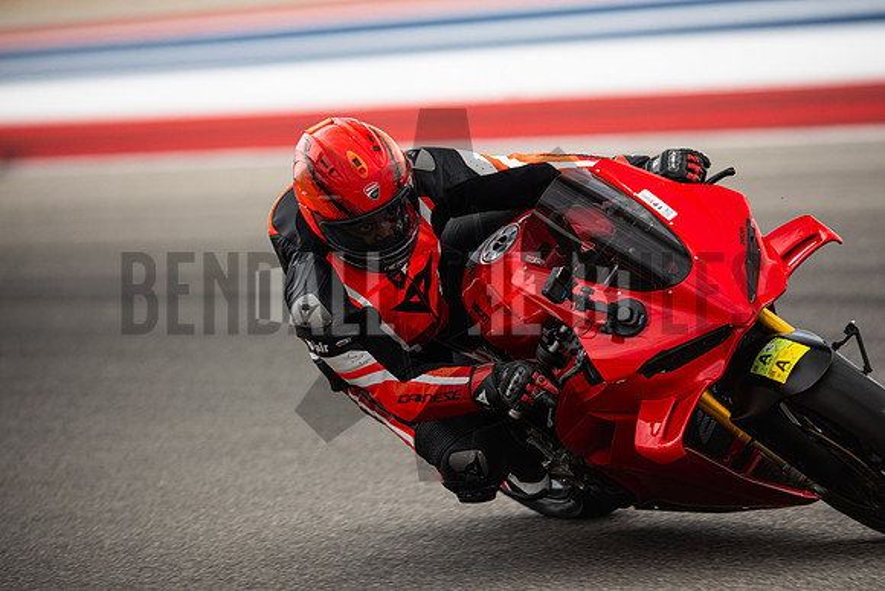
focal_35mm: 300
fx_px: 7376
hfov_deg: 6.9
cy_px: 296
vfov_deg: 4.6
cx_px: 442
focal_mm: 200
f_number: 2
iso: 400
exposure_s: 1/4000
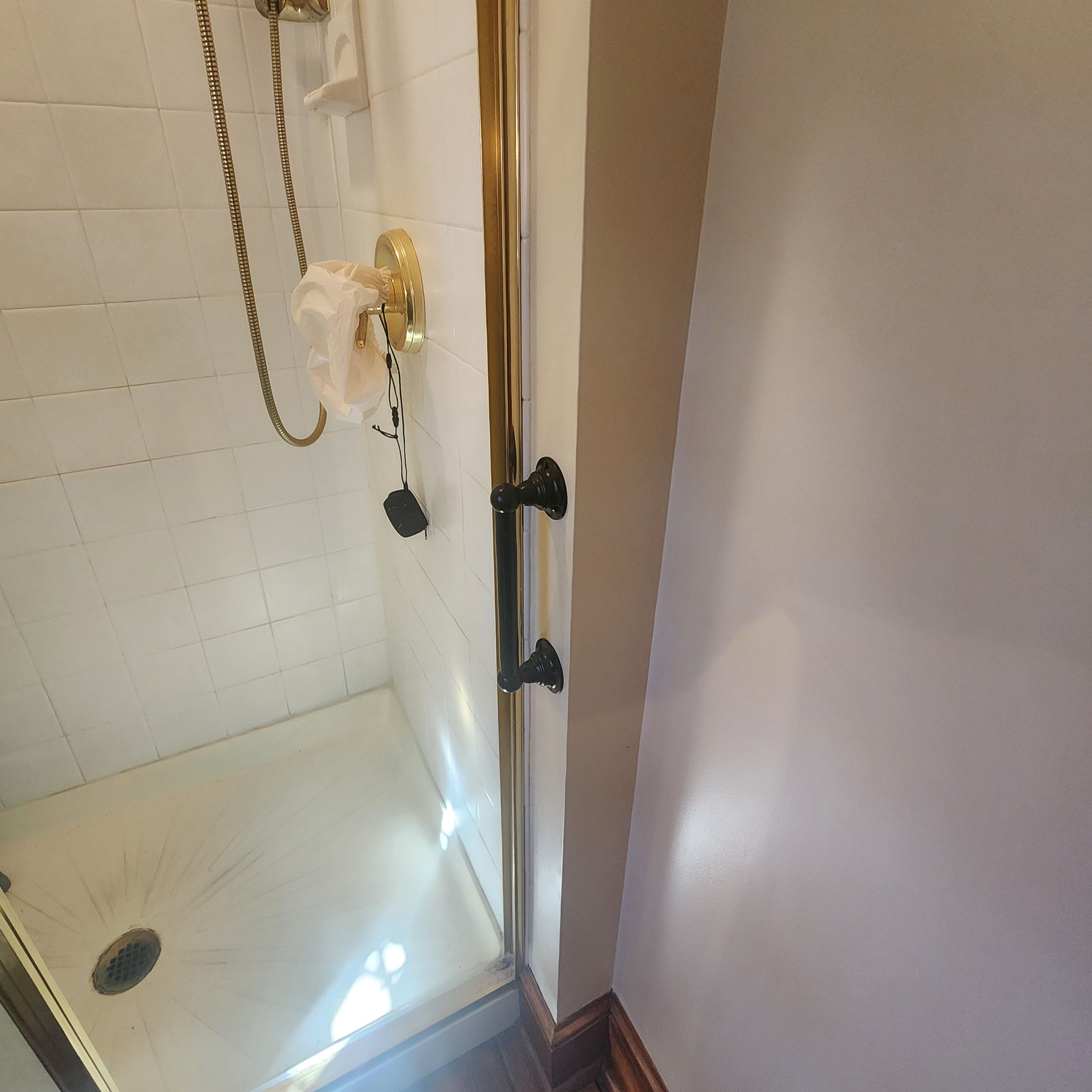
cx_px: 531
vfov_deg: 87.2
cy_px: 496
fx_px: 571
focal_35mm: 16
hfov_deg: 87.4
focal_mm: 2.2
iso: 320
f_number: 2.2
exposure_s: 1/60
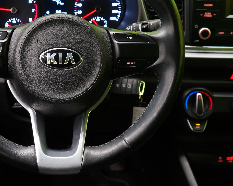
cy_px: 54
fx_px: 407
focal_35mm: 59
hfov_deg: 31.4
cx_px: 61
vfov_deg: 25.6
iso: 1250
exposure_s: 1/25
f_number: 5
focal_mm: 31
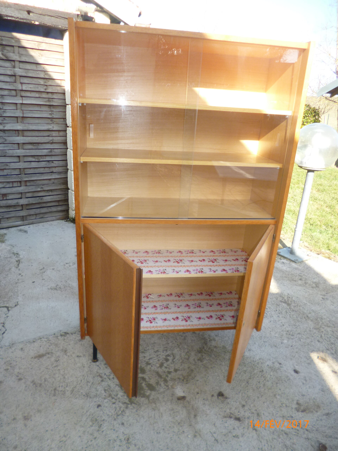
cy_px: 226
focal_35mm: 24
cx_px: 169
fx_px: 312
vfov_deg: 71.6
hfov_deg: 56.8
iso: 100
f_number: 2.5
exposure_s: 1/250
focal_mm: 4.3
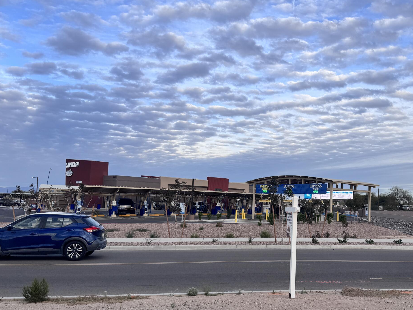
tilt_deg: +4.1
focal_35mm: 39
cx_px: 287
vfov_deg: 36.8
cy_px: 176
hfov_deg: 46.8
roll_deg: -0.9
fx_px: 465
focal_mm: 6.76
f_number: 1.78
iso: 80
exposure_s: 1/1425
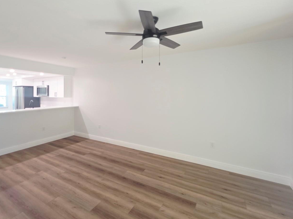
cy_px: 97
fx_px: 144
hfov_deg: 90.4
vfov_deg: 74.4
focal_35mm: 17
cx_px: 124
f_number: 1.9
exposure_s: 1/120
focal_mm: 2.2
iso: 125
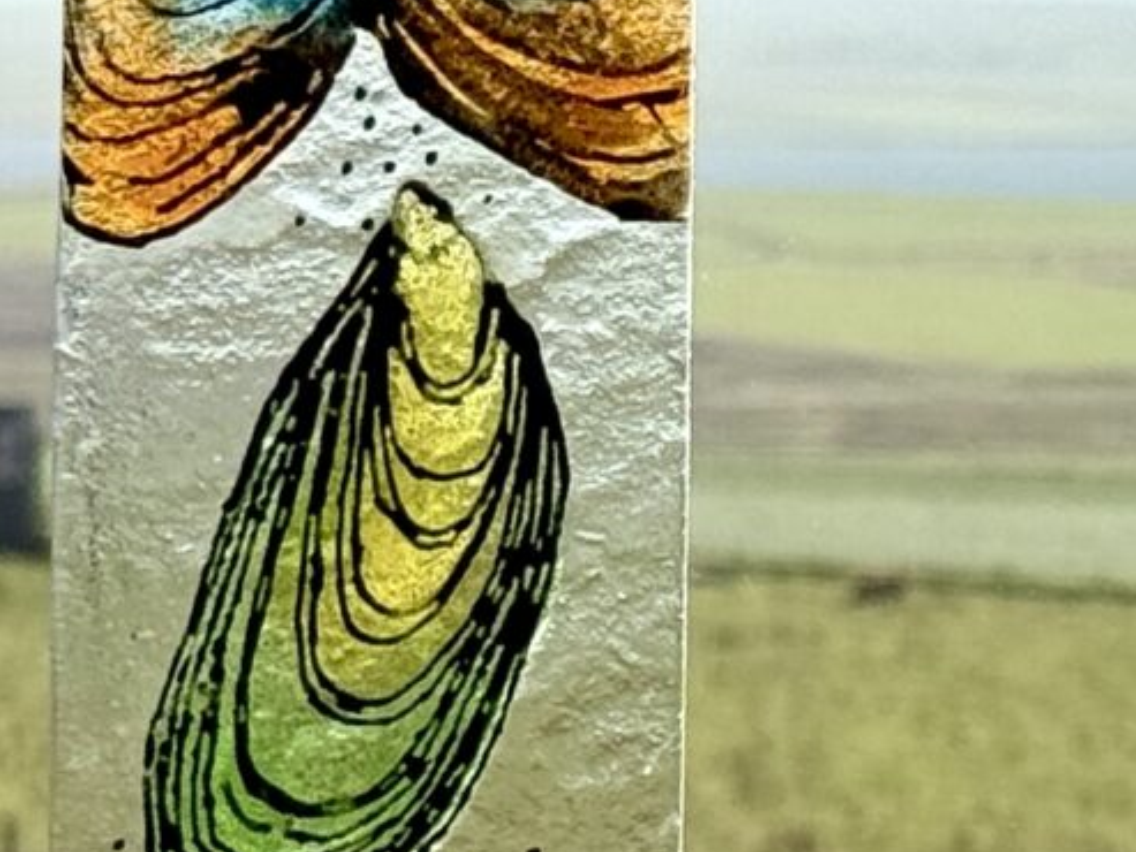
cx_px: 1101
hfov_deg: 7.9
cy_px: 295
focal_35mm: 249
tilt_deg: -2.0
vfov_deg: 6.0
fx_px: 8173
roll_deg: -1.3
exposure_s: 1/7143
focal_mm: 6.76
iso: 64
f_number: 1.78
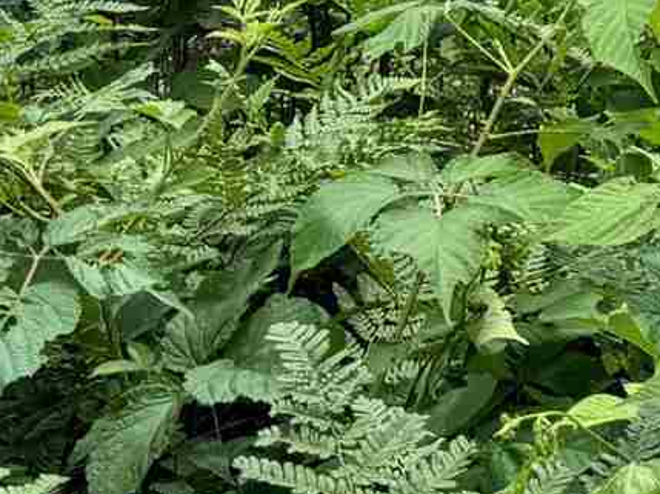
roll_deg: +0.3
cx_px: 1698
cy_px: -962
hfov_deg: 9.8
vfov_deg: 7.6
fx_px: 3277
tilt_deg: -1.5
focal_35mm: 172
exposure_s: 1/1869
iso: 80
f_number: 1.78
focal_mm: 6.76
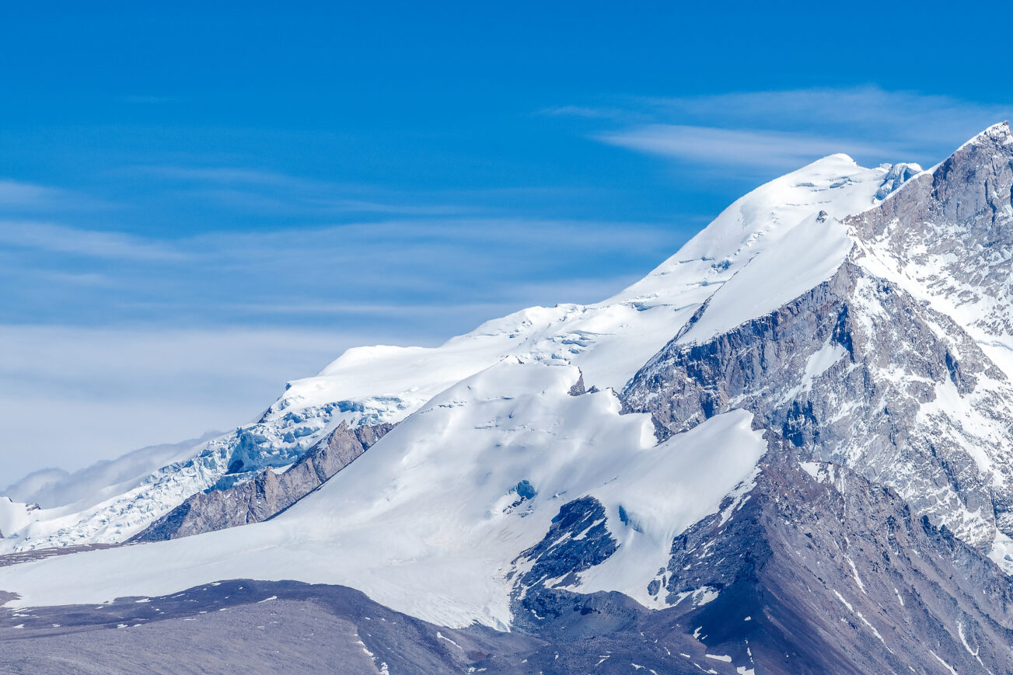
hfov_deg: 5.4
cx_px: 846
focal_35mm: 383
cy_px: 469
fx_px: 10778
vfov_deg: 3.6
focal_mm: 195
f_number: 11
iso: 125
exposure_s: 1/400
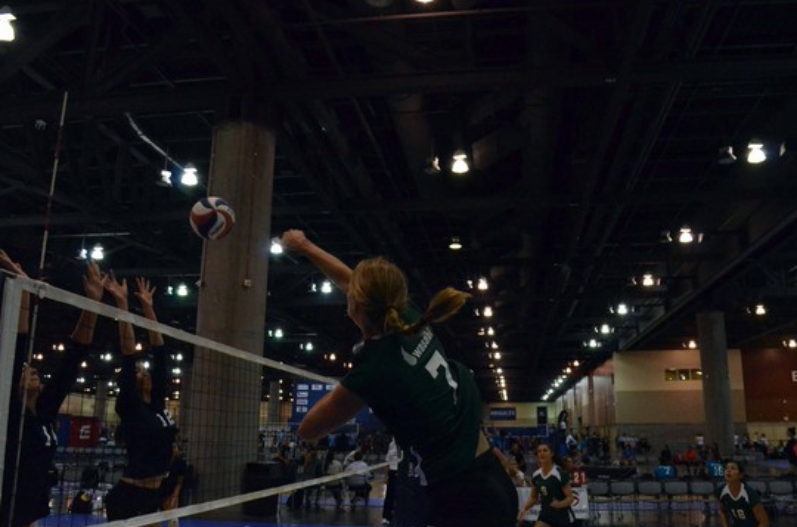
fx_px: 662
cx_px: 416
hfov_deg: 62.0
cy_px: 258
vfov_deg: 43.4
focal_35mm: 30
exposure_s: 1/1600
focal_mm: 18
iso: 6400
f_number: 5.6
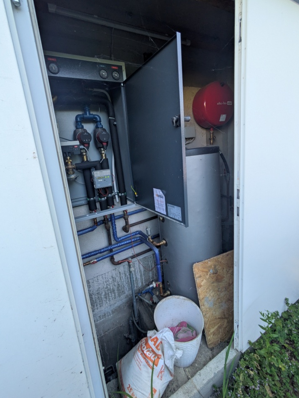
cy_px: 186
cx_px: 141
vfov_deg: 98.0
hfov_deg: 81.7
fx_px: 173
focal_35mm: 15
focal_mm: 1.83
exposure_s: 1/100
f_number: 2.2
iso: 51
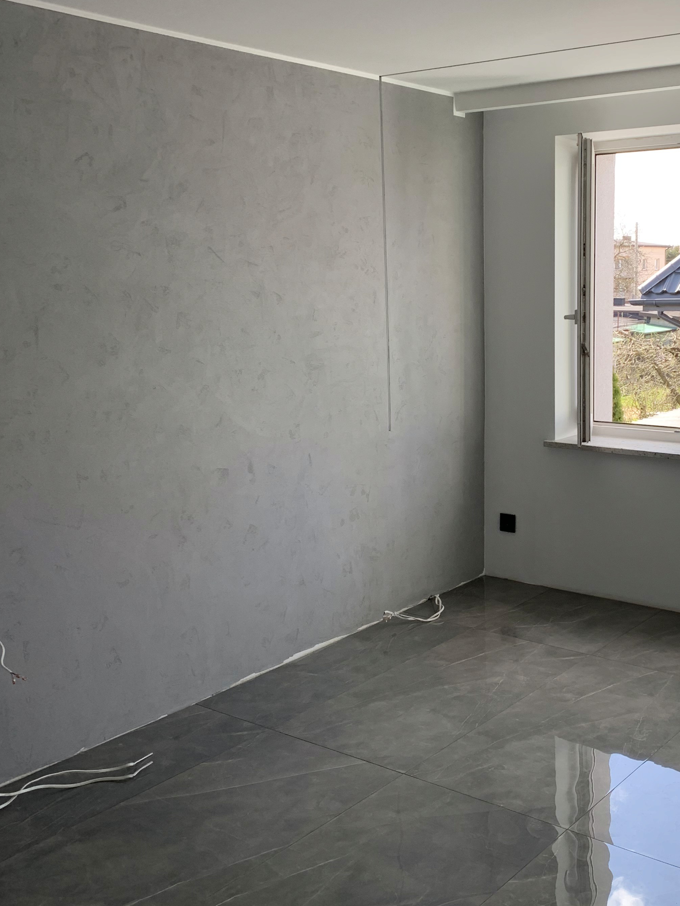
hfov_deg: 36.1
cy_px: 444
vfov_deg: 47.9
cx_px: 500
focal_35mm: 39
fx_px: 1021
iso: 25
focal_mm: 4.25
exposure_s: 1/171
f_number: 1.8
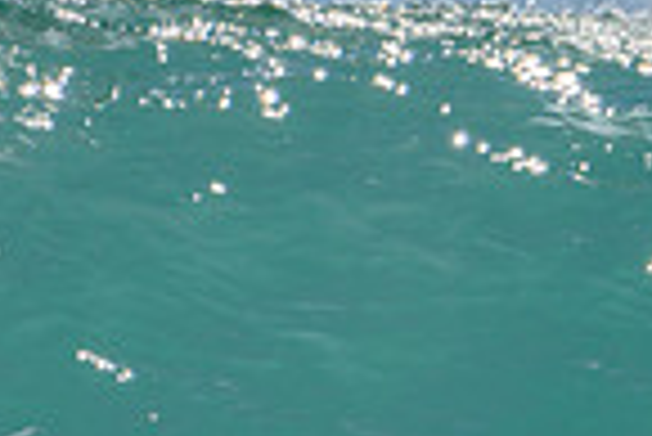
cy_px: 322
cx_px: 830
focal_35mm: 2454
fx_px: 44488
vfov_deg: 0.6
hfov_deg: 0.8
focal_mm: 500
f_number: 5.6
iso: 72
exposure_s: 1/2000
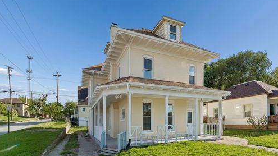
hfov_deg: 92.0
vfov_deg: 60.3
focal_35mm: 18
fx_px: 134
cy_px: 85
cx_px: 139
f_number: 8
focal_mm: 17.2
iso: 200
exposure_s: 1/640
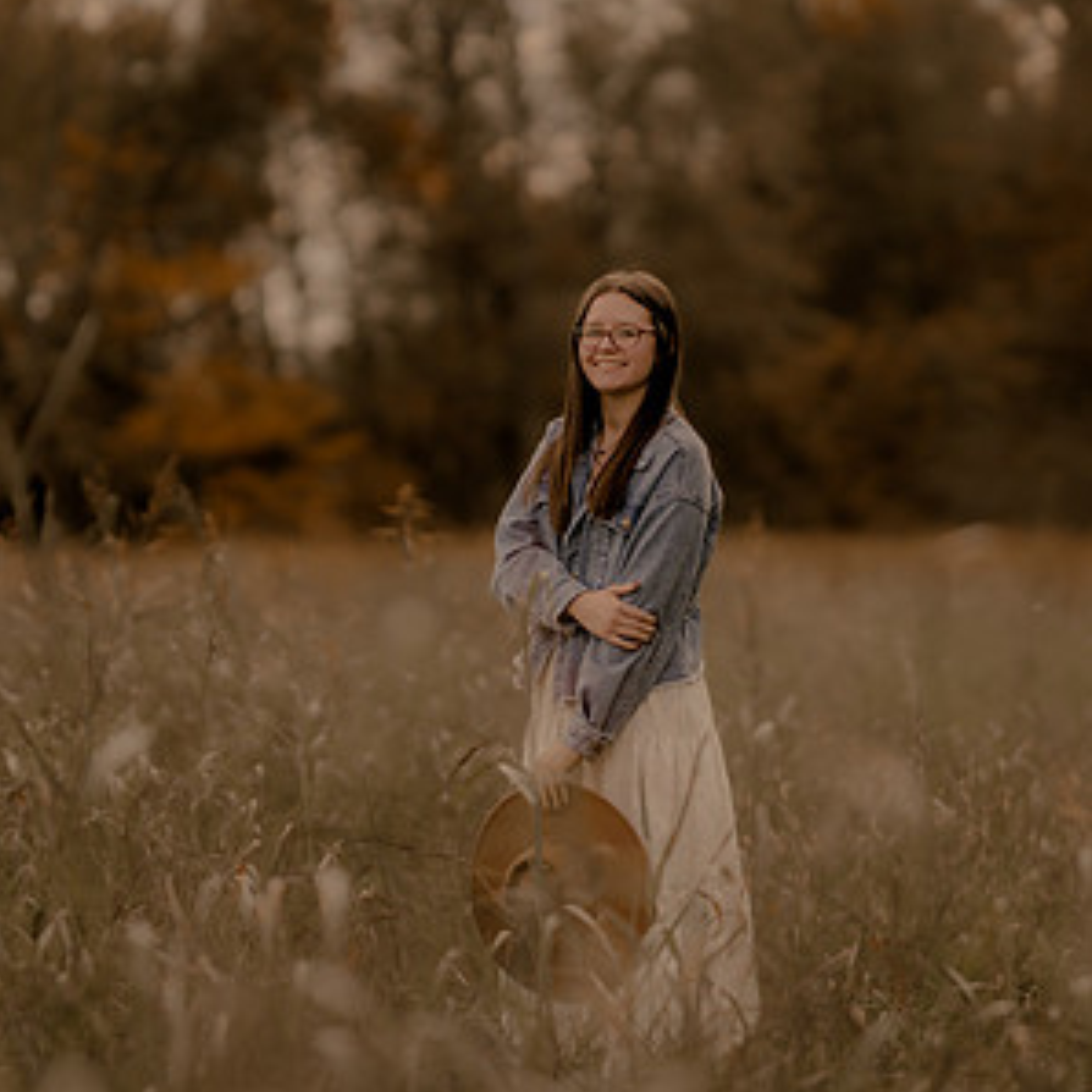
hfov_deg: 10.7
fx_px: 5818
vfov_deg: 10.7
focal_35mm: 163
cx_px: 546
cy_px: 370
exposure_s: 1/3200
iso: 200
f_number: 1.4
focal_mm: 85
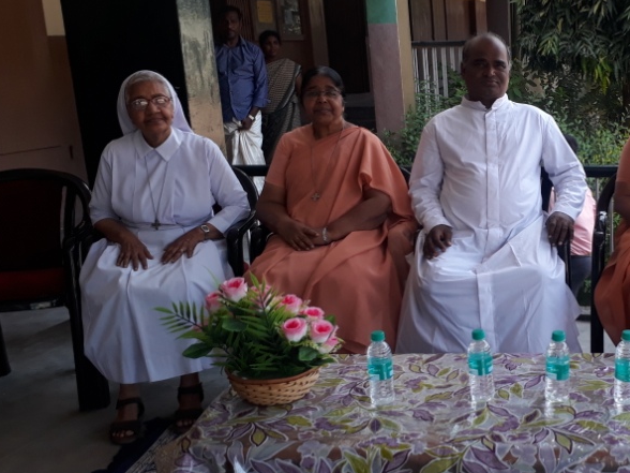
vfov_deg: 30.9
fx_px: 855
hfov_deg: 38.7
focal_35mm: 47
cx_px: 516
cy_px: 232
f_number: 1.9
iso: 40
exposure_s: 1/157
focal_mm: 3.6
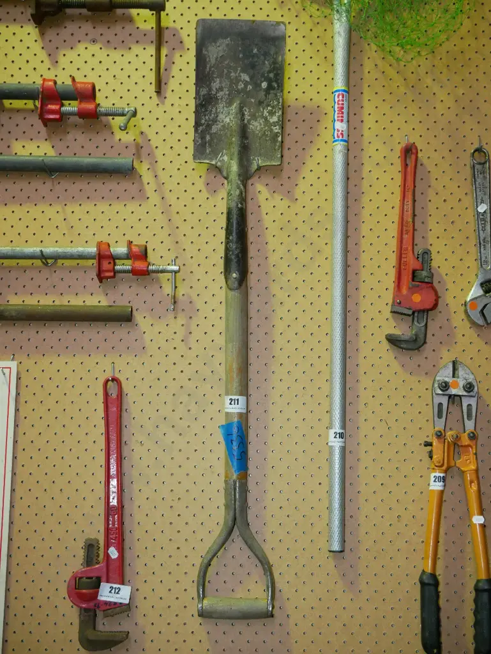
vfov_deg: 42.9
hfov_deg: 32.9
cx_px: 246
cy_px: 327
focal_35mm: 44
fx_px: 831
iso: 3200
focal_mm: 22
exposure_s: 1/160
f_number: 5.6
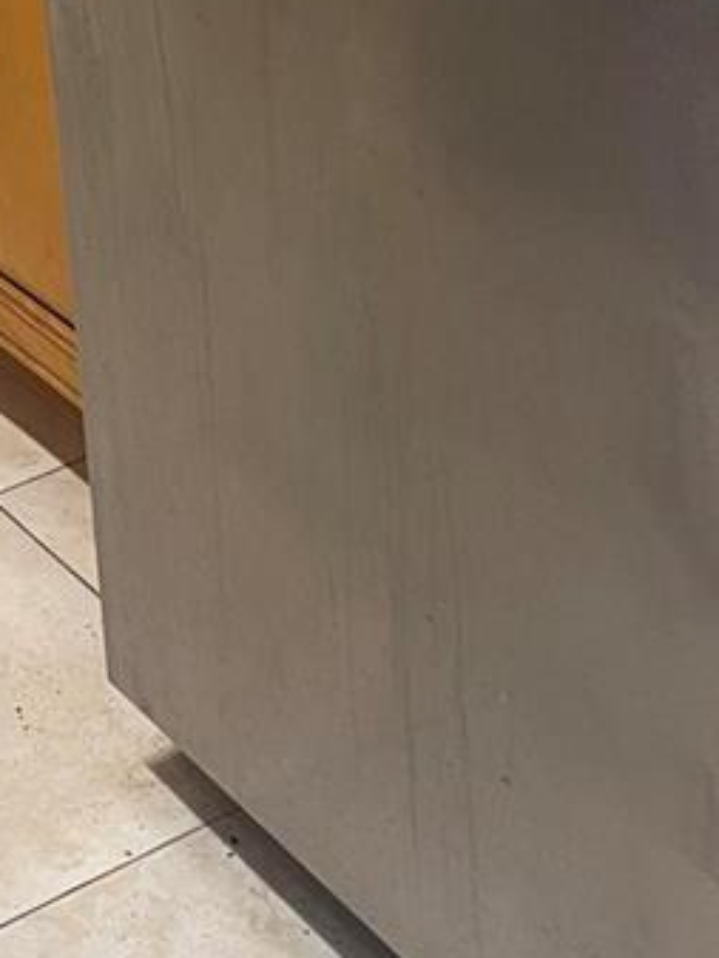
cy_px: -105
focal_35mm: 89
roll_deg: +6.8
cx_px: -117
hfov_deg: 16.0
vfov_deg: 20.9
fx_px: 2463
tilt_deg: -16.8
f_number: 1.6
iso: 125
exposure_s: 1/60
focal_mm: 5.1
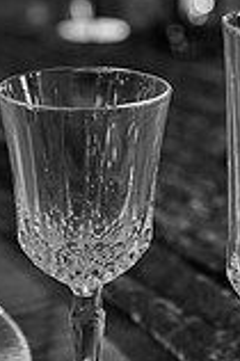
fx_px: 1253
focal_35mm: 125
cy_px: 135
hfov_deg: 10.9
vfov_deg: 16.4
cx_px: 182
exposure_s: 1/200
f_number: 3.5
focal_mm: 44
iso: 1250
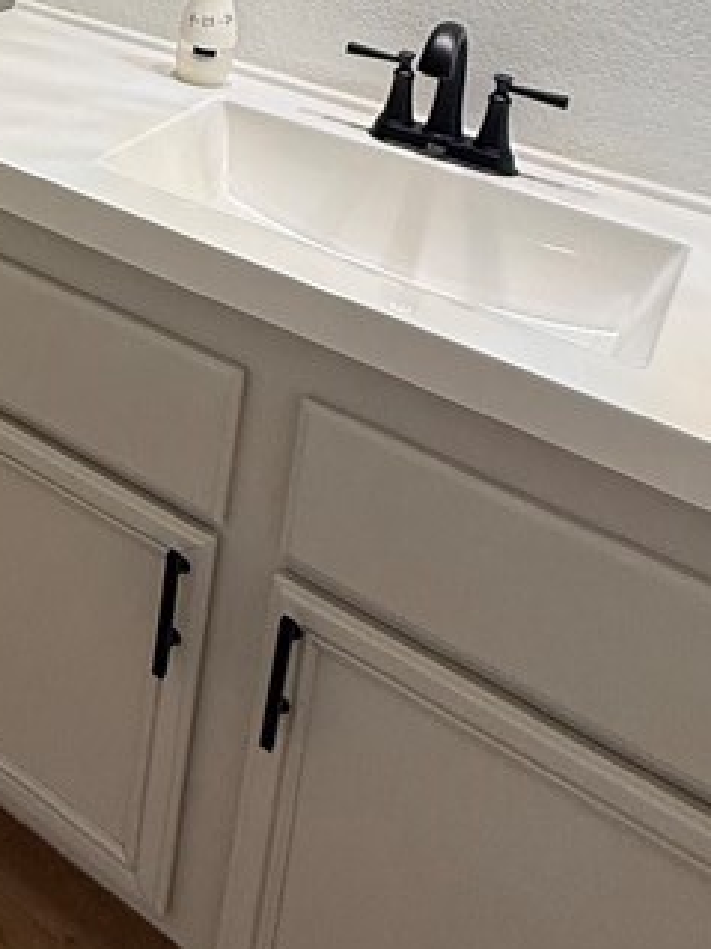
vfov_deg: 33.8
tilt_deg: -6.6
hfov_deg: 26.7
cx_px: -235
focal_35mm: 45
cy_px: -199
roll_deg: -4.5
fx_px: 1233
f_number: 2.2
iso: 160
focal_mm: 2.22
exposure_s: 1/120
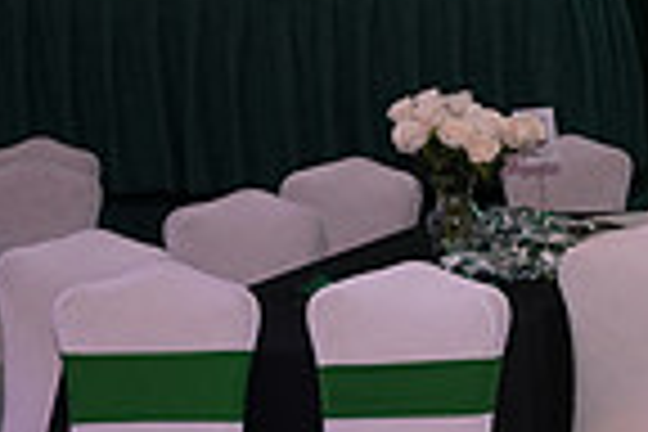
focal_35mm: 141
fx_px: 2538
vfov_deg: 9.7
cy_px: 403
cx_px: 1282
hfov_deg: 12.8
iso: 2000
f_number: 5.6
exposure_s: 1/250
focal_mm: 35
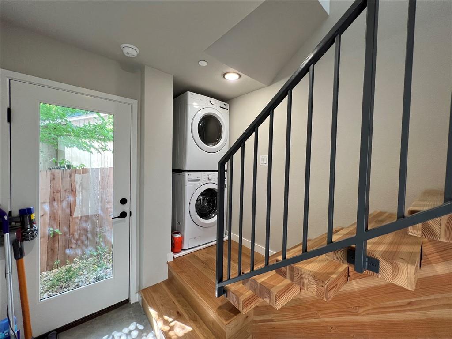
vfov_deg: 89.9
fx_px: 170
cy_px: 170
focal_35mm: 13
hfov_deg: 106.2
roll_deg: -1.6
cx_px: 226
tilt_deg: -1.6
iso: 160
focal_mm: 1.57
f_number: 1.8
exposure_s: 1/120
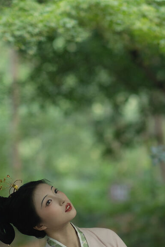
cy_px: 227
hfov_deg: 5.2
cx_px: 106
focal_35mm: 263
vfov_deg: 7.8
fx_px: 1808
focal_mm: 85
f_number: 1.8
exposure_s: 1/80
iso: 250
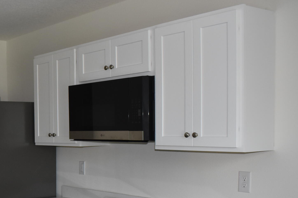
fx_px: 464
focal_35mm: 56
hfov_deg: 32.9
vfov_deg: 23.6
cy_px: 175
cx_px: 6
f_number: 5
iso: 800
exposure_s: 1/100
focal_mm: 18
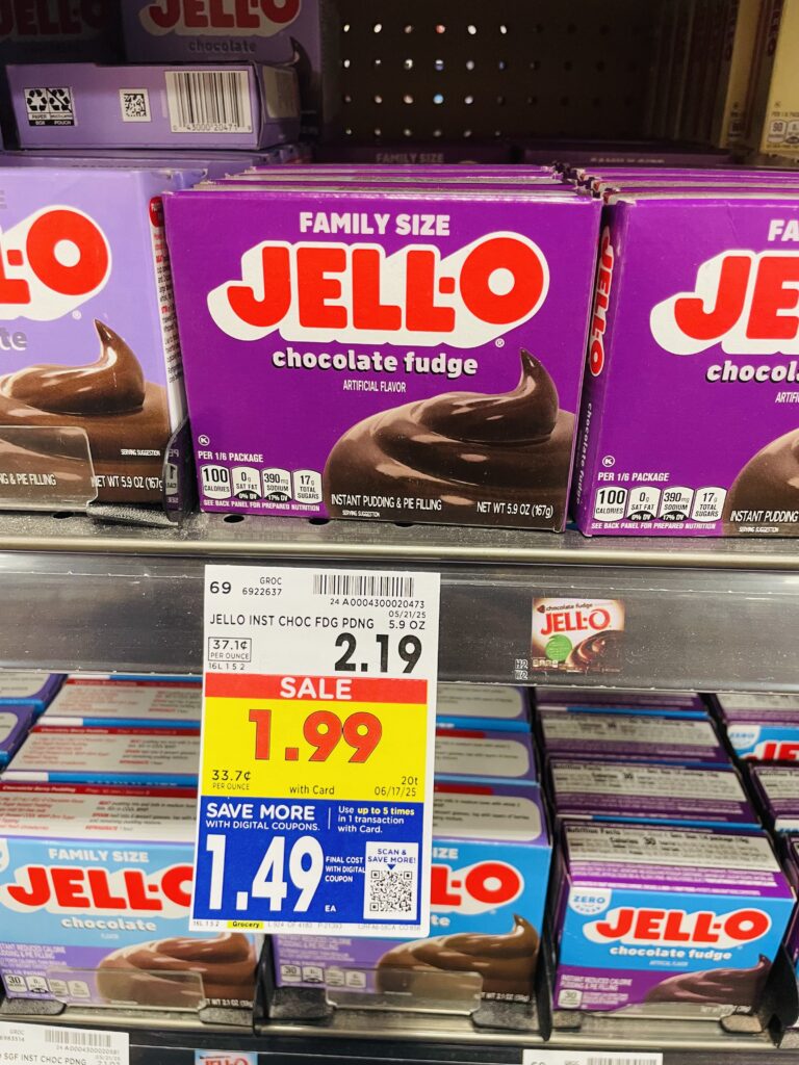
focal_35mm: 26
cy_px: 532
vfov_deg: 67.3
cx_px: 400
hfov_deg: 53.1
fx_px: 800
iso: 125
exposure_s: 1/60
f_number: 1.6
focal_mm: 4.2
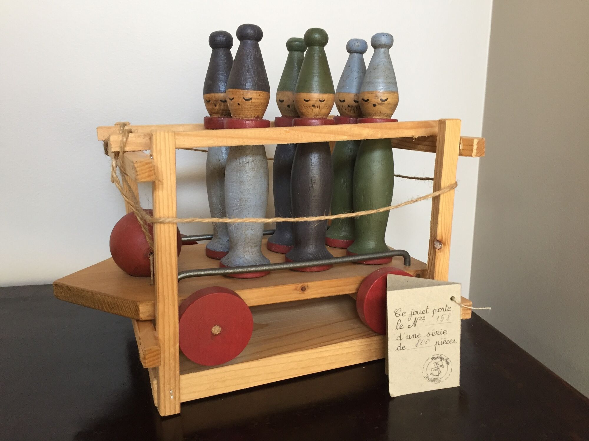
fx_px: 493
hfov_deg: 61.7
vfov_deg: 48.2
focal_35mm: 29
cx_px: 294
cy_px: 220
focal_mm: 4.15
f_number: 2.2
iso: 125
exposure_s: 1/33
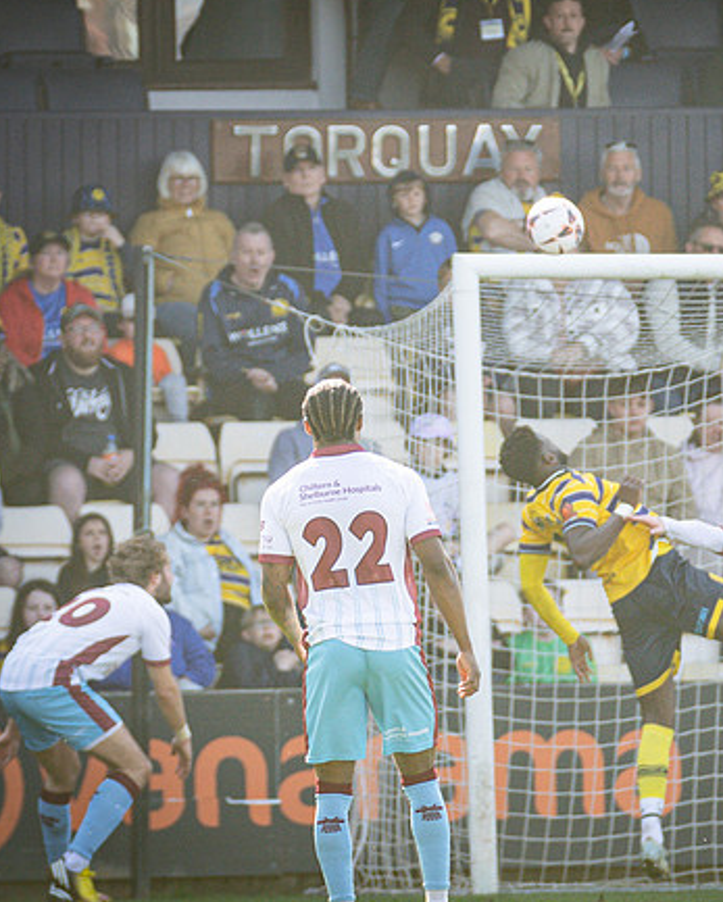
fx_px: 22204
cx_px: 252
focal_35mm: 831
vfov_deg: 2.3
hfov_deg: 1.9
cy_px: 335
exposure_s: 1/1250
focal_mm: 290
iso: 800
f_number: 4
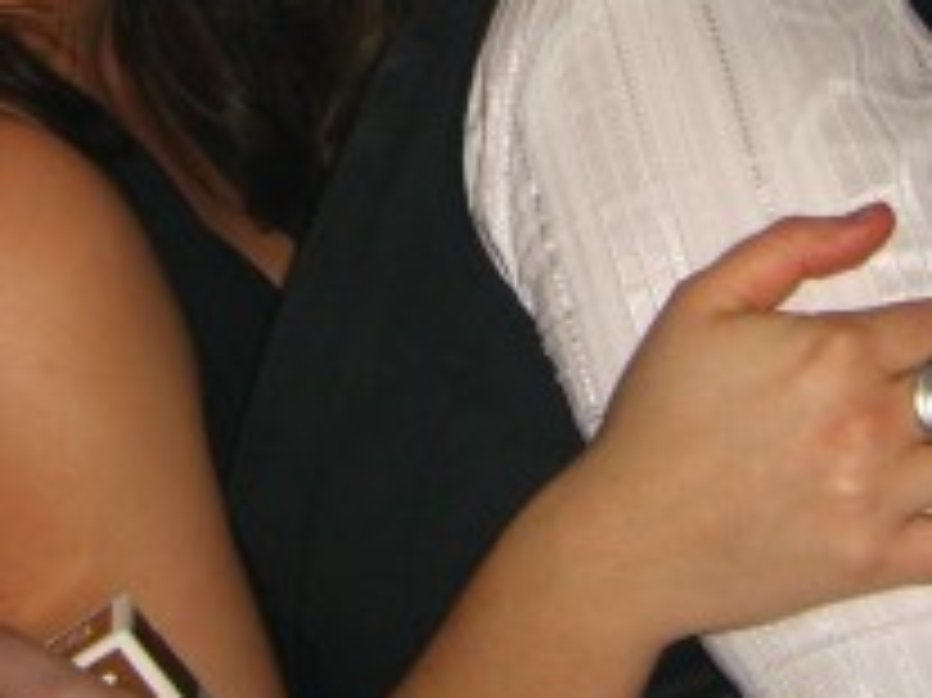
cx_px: 486
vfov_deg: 13.0
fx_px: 2960
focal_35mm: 110
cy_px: -176
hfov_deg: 17.9
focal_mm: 7.9
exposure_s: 1/60
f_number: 2.8
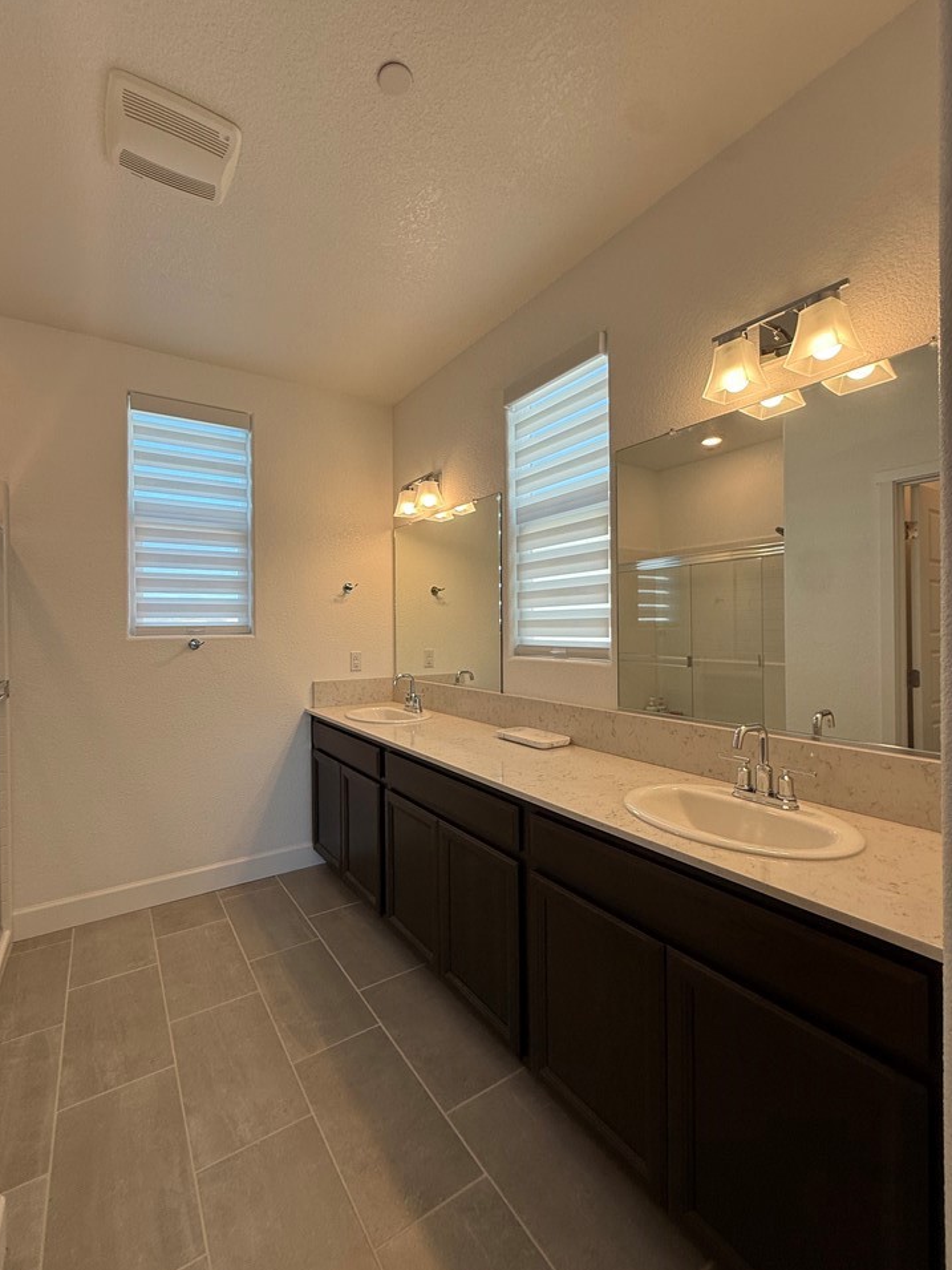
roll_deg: +0.0
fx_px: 550
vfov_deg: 98.2
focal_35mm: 15
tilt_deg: +0.5
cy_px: 631
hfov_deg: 81.7
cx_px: 446
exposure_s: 1/120
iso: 50
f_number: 2.2
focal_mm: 2.22
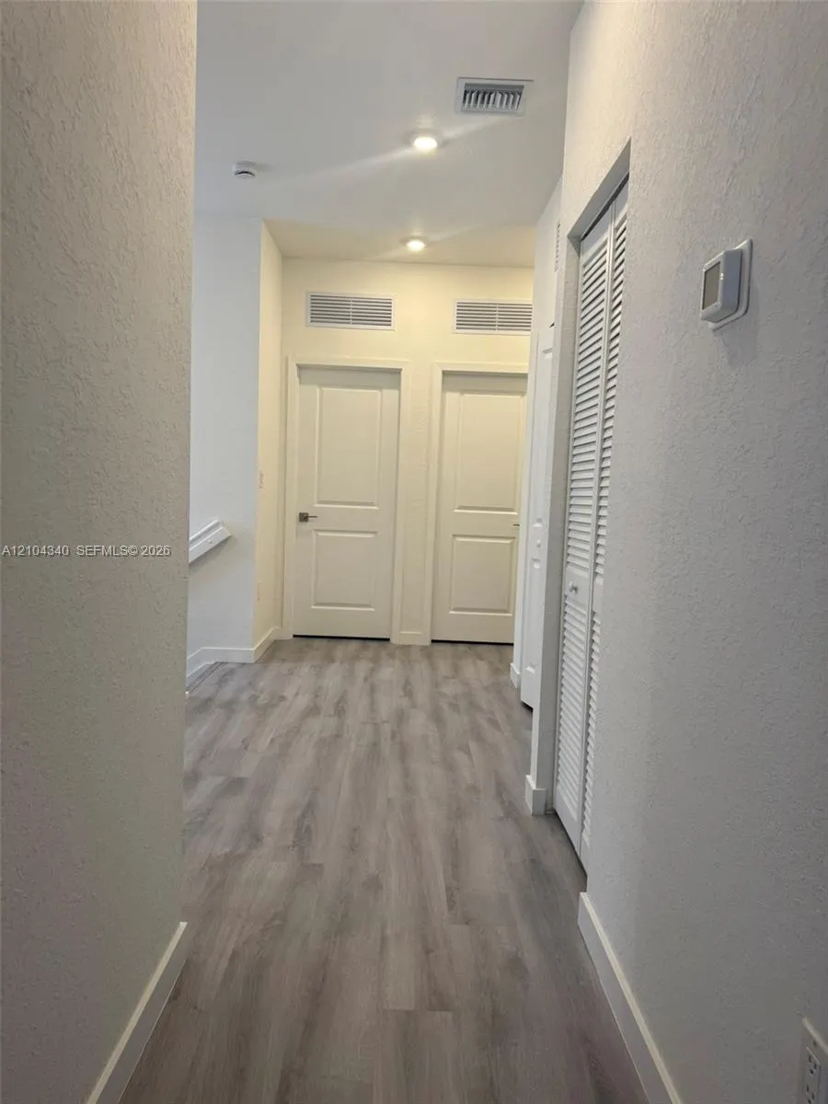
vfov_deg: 71.6
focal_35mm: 24
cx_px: 414
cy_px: 552
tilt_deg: -3.7
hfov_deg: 56.8
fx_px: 765
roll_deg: -2.3
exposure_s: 1/120
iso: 125
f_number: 1.78
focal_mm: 6.76
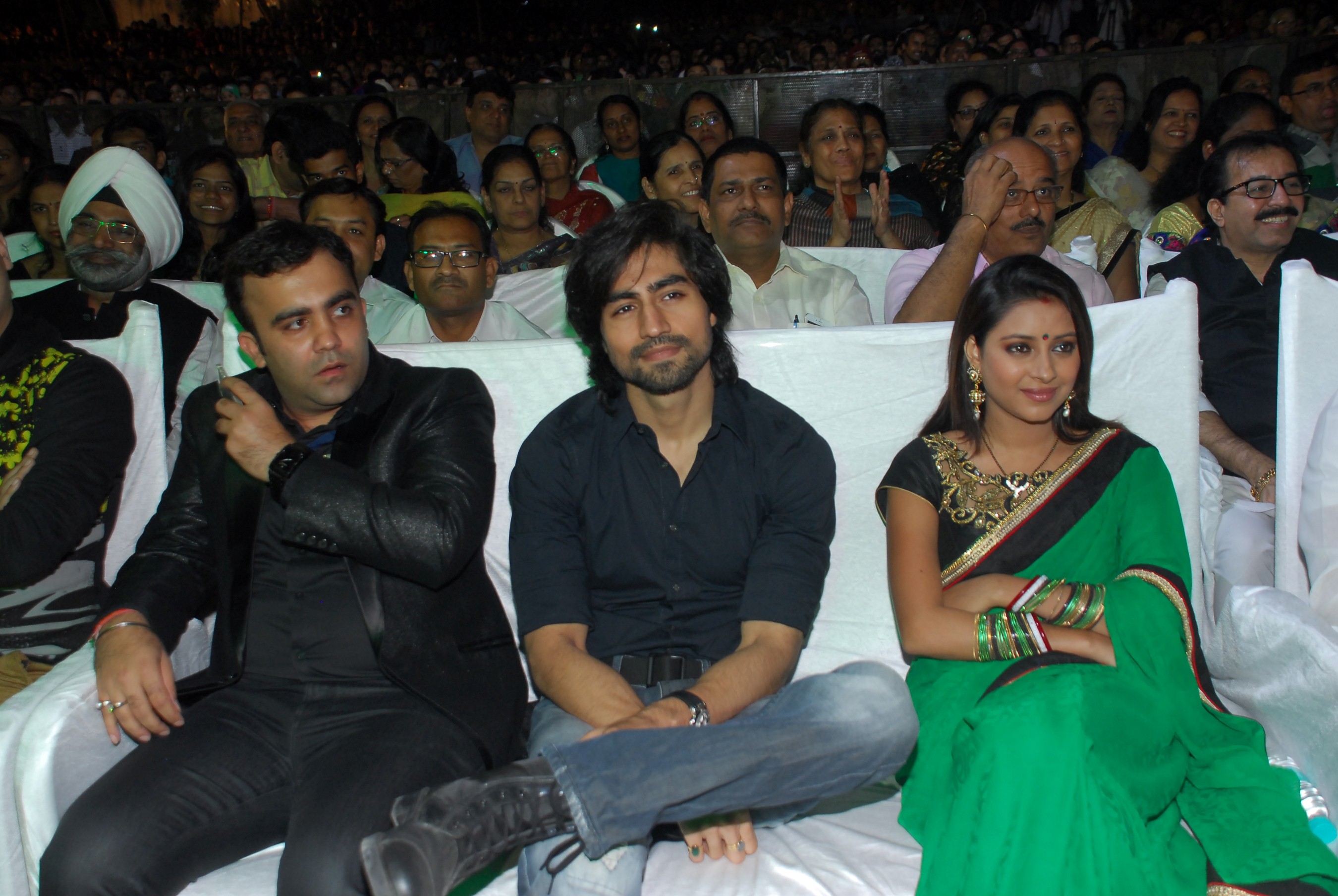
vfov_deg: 37.0
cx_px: 669
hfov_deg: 53.1
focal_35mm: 36
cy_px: 448
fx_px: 1339
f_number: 3.8
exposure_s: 1/125
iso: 400
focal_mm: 24
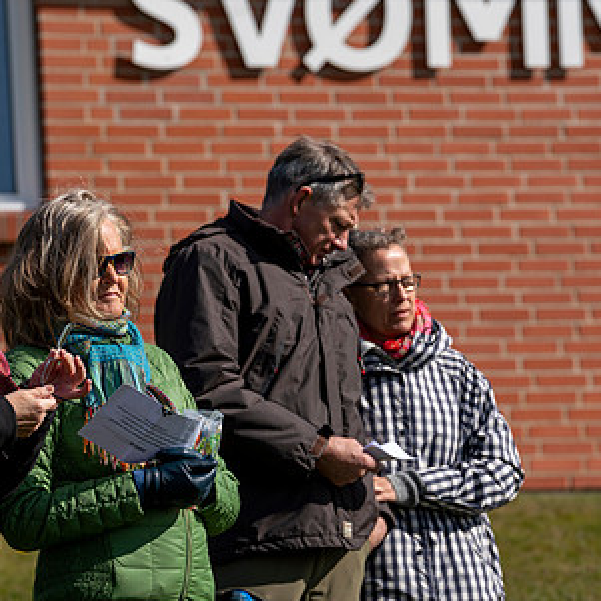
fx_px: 5814
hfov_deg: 5.9
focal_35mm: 296
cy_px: 320
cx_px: 292
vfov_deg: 5.9
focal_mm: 181
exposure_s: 1/640
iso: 100
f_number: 5.6
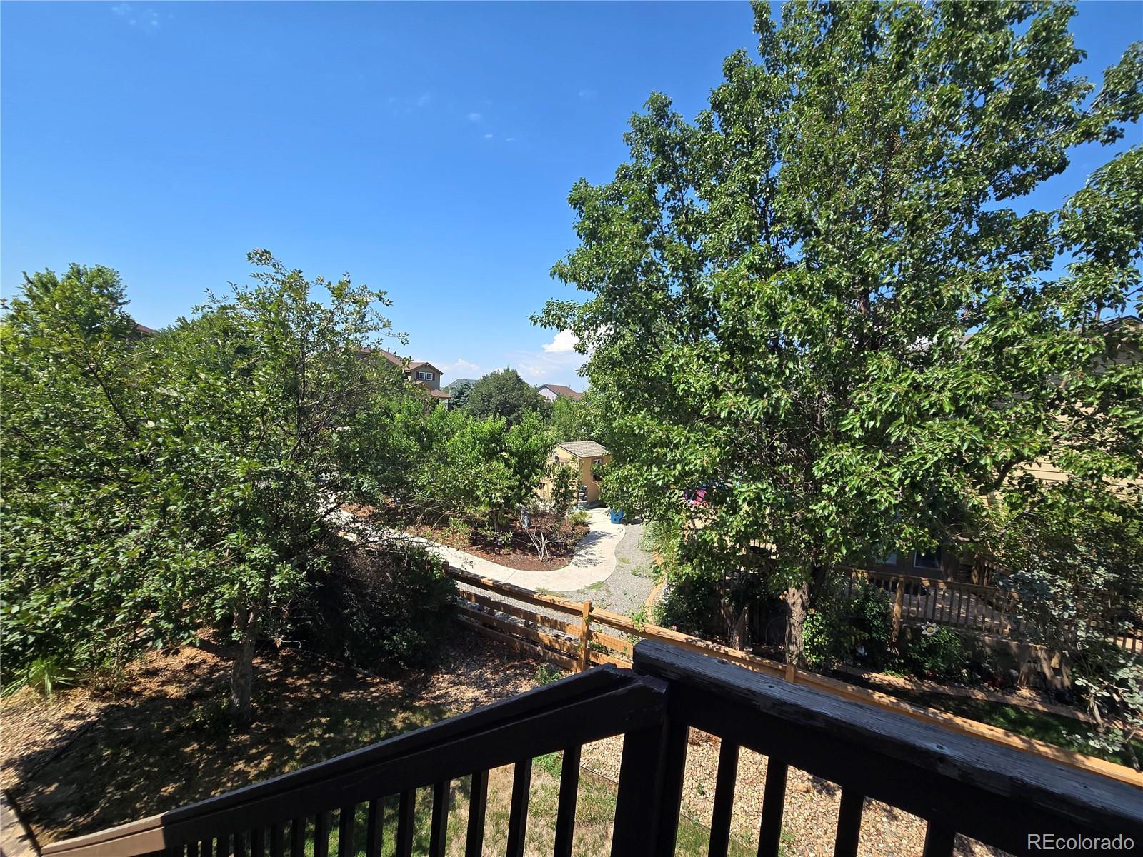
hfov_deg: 106.2
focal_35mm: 13
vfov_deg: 89.9
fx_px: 429
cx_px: 572
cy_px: 428
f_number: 2.2
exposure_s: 1/1336
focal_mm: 2.2
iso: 50
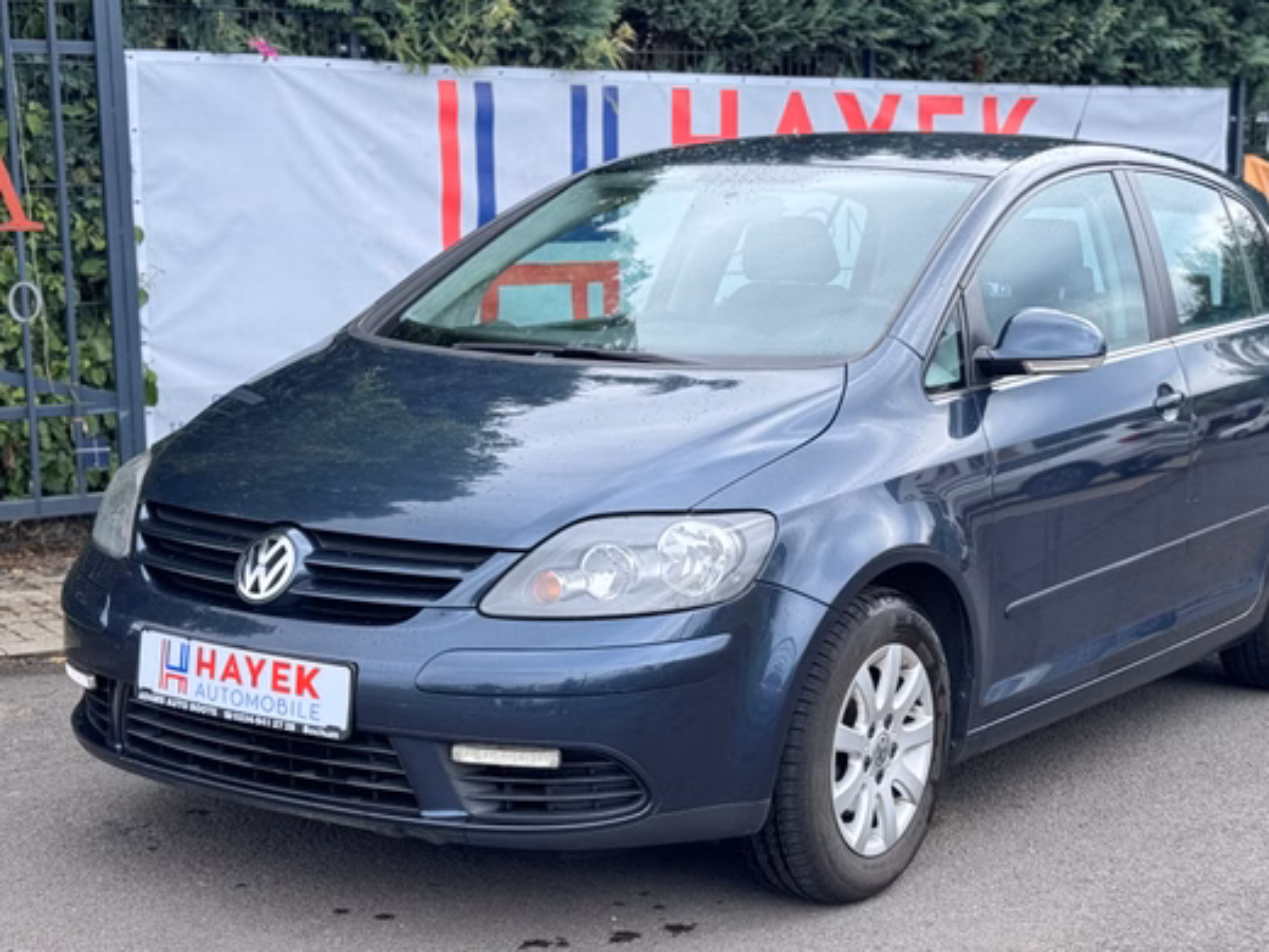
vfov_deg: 24.8
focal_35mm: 59
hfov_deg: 32.6
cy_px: 543
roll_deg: +0.5
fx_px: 2163
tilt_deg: -10.8
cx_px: 731
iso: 64
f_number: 1.78
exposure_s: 1/693
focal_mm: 6.76
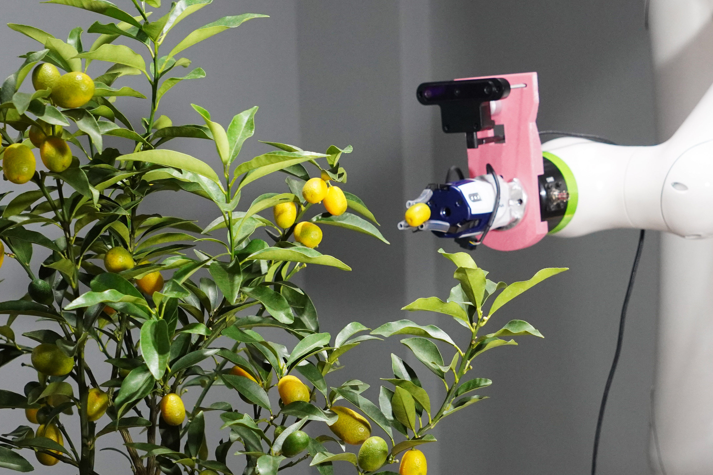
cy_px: 287
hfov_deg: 24.7
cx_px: 402
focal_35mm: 82
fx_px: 1624
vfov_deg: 16.6
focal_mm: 32
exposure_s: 1/160
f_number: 4
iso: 1600
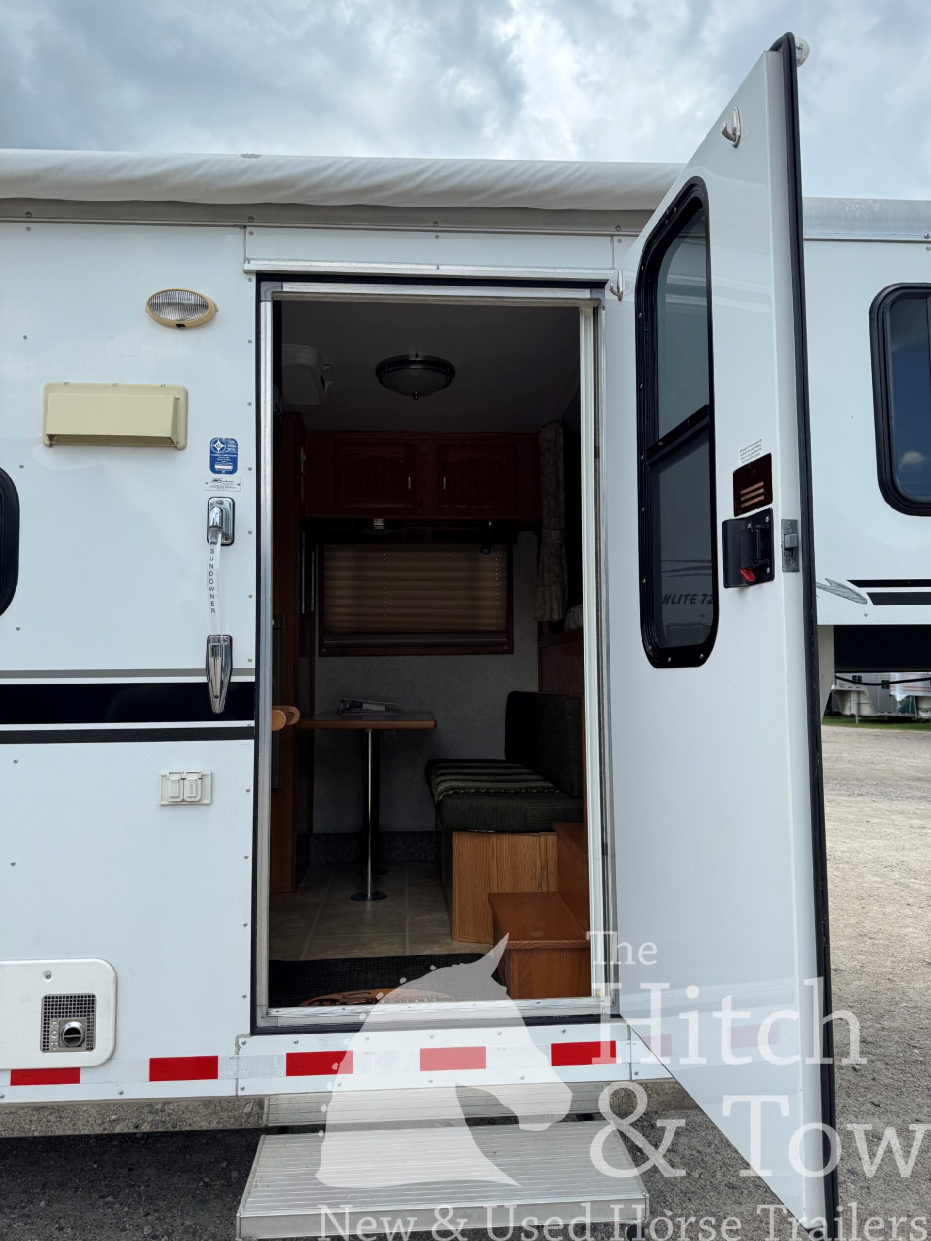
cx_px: 466
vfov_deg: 71.6
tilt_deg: +3.4
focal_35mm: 24
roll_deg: -1.0
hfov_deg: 56.8
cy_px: 620
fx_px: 861
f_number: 1.78
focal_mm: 6.76
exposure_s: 1/2331
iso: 80
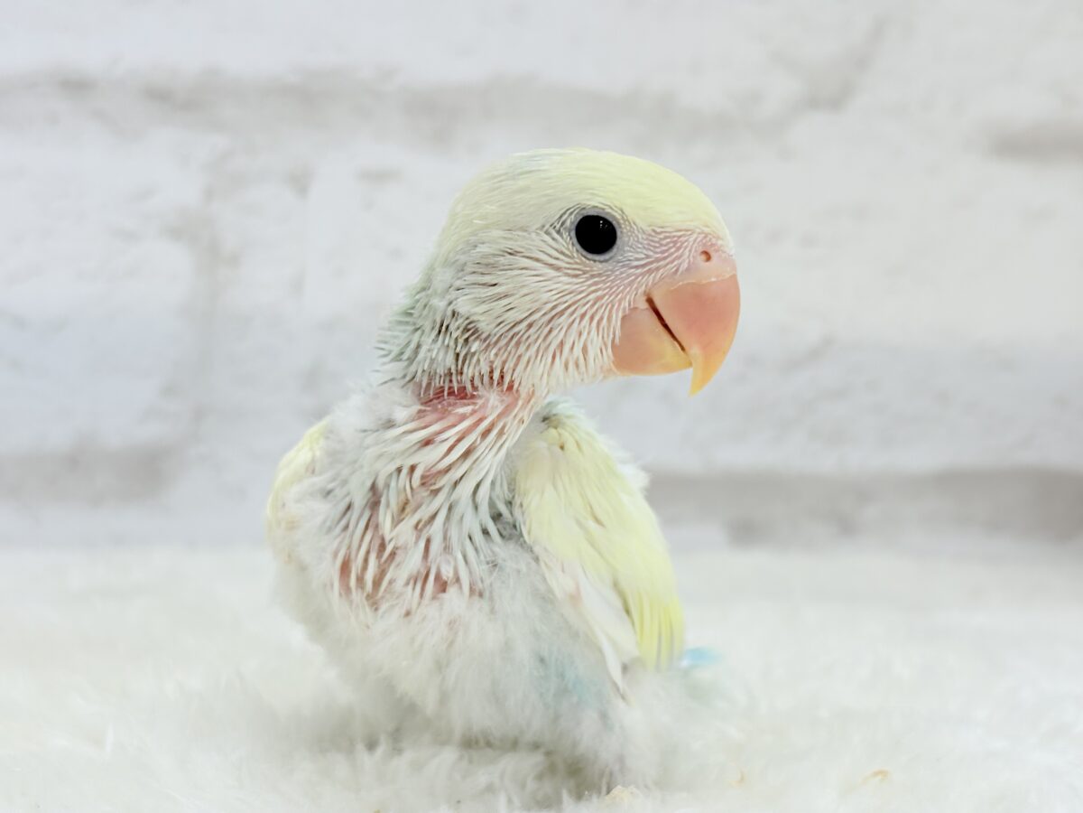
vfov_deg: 28.0
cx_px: 542
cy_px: 406
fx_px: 1627
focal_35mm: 52
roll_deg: -1.8
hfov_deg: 36.8
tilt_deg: -6.0
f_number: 1.6
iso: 64
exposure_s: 1/100
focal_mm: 5.96
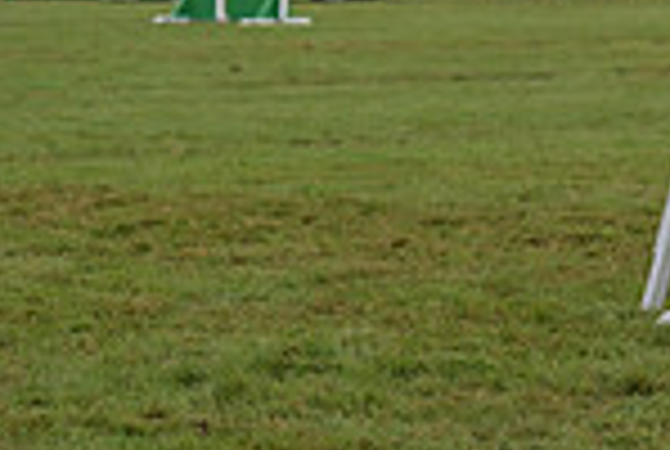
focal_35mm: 299
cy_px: -169
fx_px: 5576
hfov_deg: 6.7
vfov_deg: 4.6
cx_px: 1223
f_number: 4.5
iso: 1400
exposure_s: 1/1250
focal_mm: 77
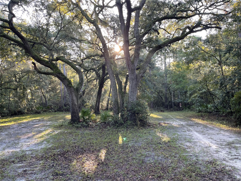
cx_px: 120
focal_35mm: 25
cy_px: 90
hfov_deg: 69.4
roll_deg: +0.7
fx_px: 174
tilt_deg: +2.3
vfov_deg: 54.9
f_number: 1.6
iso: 100
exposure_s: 1/121
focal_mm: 5.1
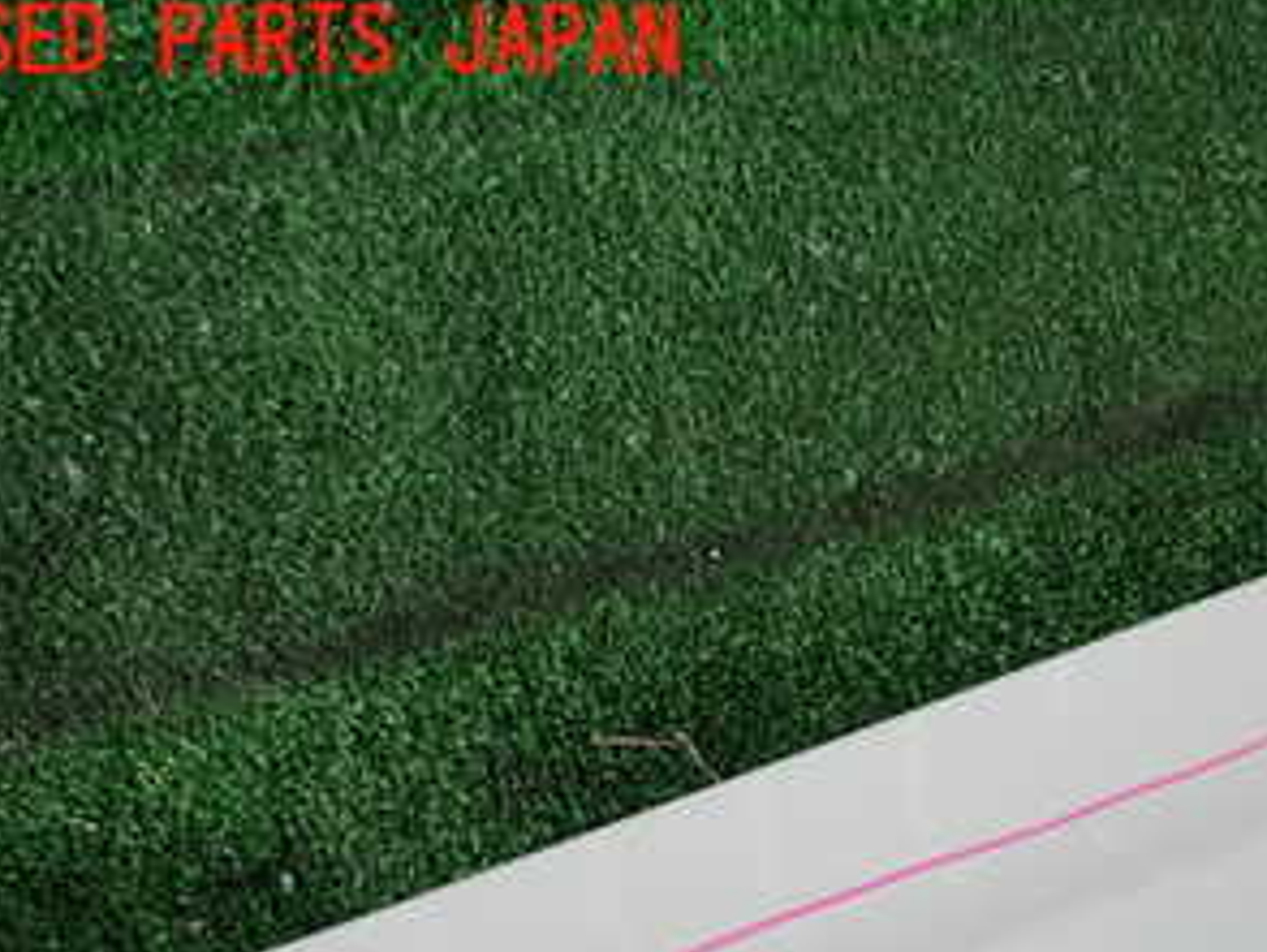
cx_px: 1189
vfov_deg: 27.0
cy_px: 961
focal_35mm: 51
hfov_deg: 34.9
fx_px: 1868
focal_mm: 4.5
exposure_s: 1/80
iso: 100
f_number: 2
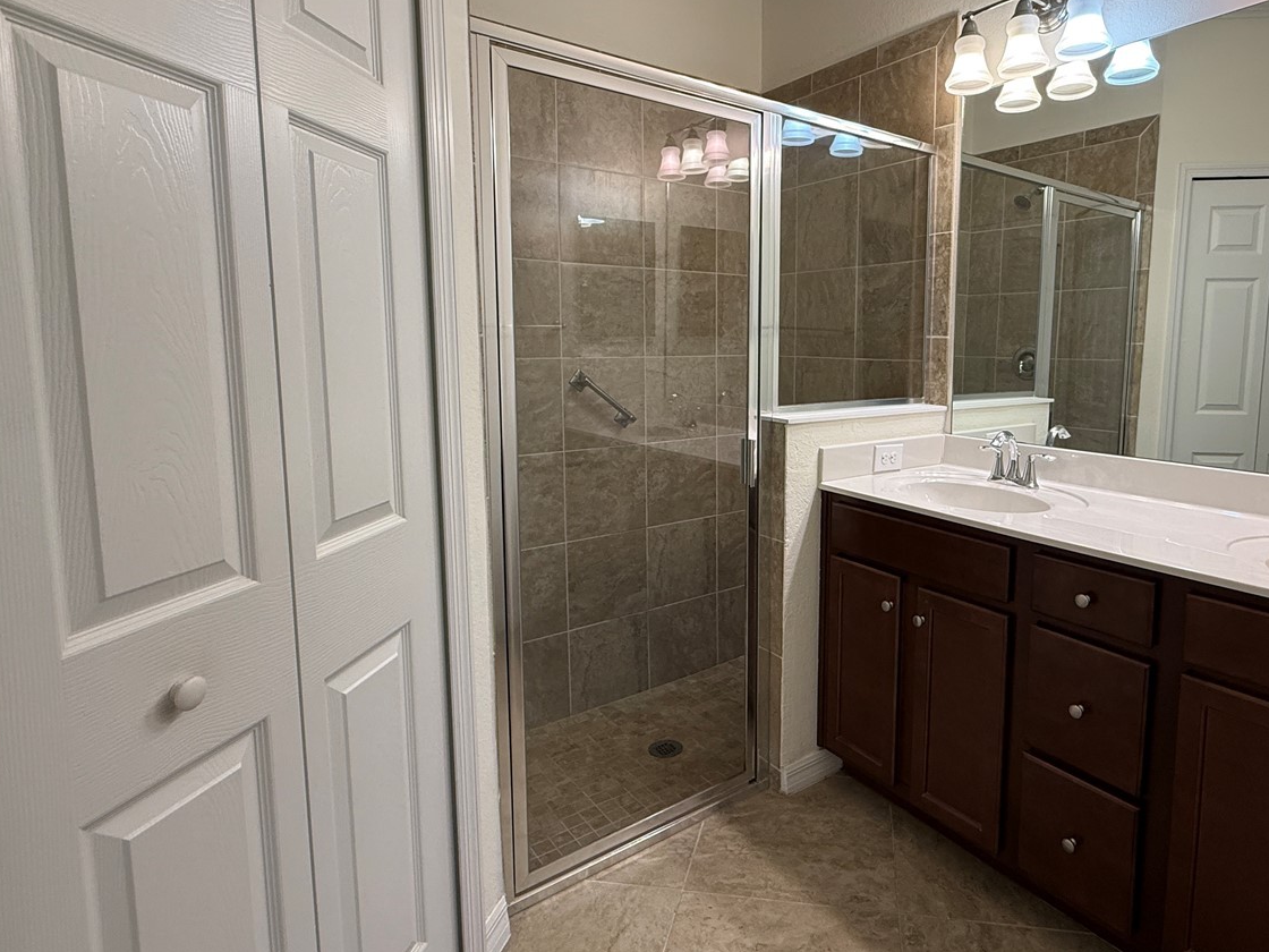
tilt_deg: -5.8
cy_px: 413
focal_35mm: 20
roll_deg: -0.5
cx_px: 765
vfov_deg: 65.7
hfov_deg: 80.7
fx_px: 733
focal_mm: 2.22
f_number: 2.2
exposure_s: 1/120
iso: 160
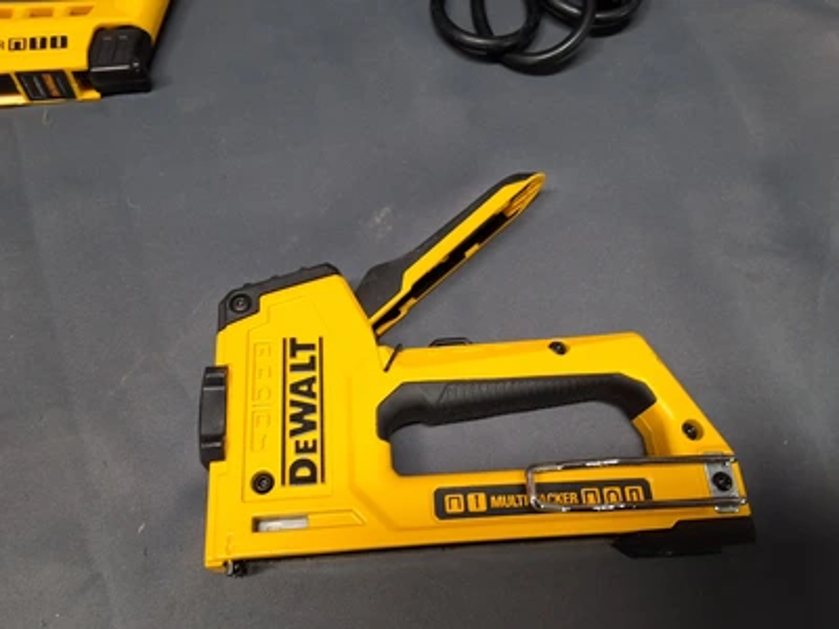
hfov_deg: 63.4
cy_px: 314
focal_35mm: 28
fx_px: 679
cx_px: 420
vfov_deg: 49.7
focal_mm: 2.91
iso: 125
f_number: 1.9
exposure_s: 1/40
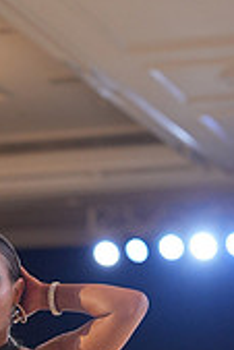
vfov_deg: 9.8
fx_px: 1965
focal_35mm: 202
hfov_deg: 6.8
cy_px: 561
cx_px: -32
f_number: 2
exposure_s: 1/500
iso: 1600
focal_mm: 59
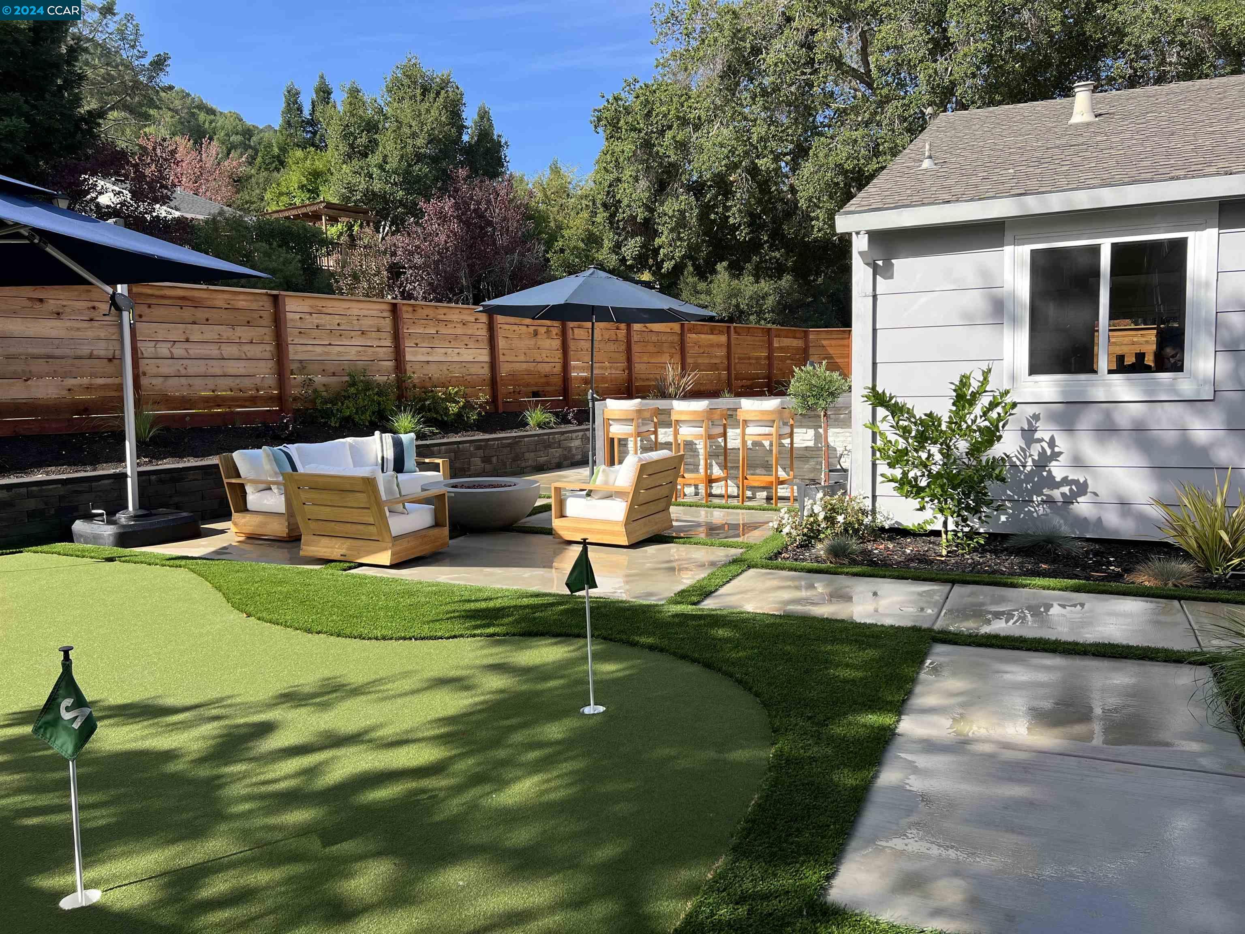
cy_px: 467
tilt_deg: -5.8
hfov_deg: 67.3
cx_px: 622
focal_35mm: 26
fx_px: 935
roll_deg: +1.5
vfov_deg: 53.1
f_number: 1.5
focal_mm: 5.7
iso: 50
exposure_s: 1/1838
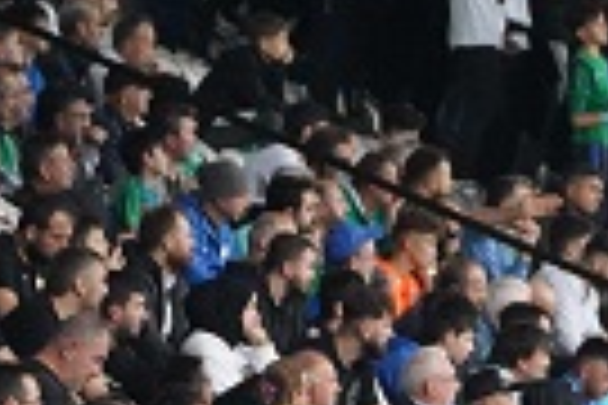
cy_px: 274
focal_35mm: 777
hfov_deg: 2.6
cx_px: 986
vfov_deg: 1.8
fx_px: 13122
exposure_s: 1/1250
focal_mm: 175
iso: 12800
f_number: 5.6
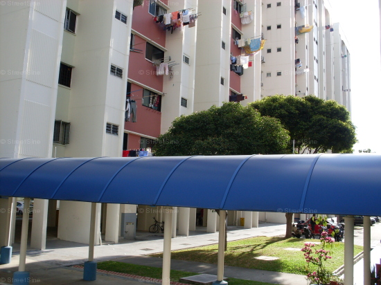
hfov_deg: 49.0
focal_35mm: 38
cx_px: 190
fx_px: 418
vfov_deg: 37.7
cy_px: 142
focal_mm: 6.3
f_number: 8.4
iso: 80
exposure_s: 1/60
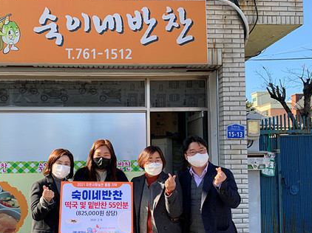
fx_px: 333
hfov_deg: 49.7
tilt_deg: +0.9
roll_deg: +0.4
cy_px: 143
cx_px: 118
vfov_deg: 38.4
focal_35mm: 37
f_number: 1.8
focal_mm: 4.25
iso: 25
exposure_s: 1/558
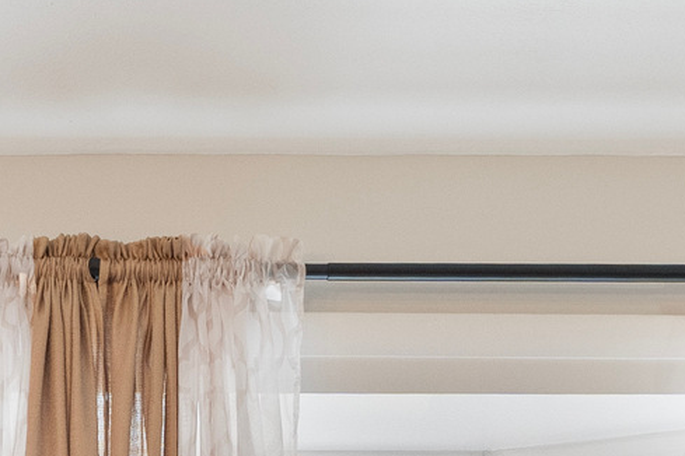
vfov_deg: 13.3
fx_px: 1674
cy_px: 913
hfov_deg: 22.7
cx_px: 101
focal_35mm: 88
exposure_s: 1/3
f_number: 8
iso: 800
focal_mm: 14
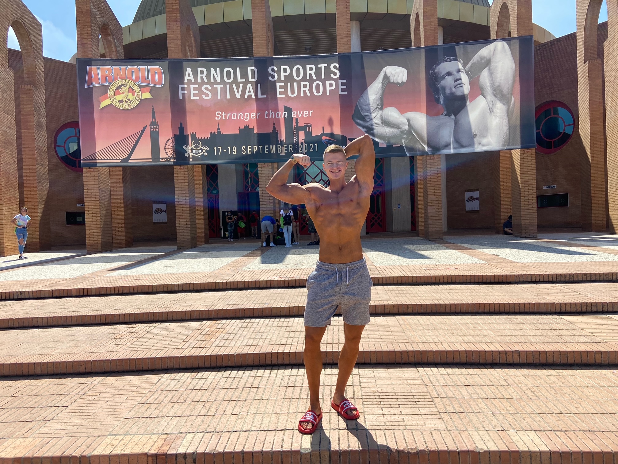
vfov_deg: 53.1
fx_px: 464
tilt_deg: -1.9
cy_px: 232
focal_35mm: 26
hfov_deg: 67.3
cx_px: 309
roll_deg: +2.1
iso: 32
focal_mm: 4.25
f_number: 1.8
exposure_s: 1/2967
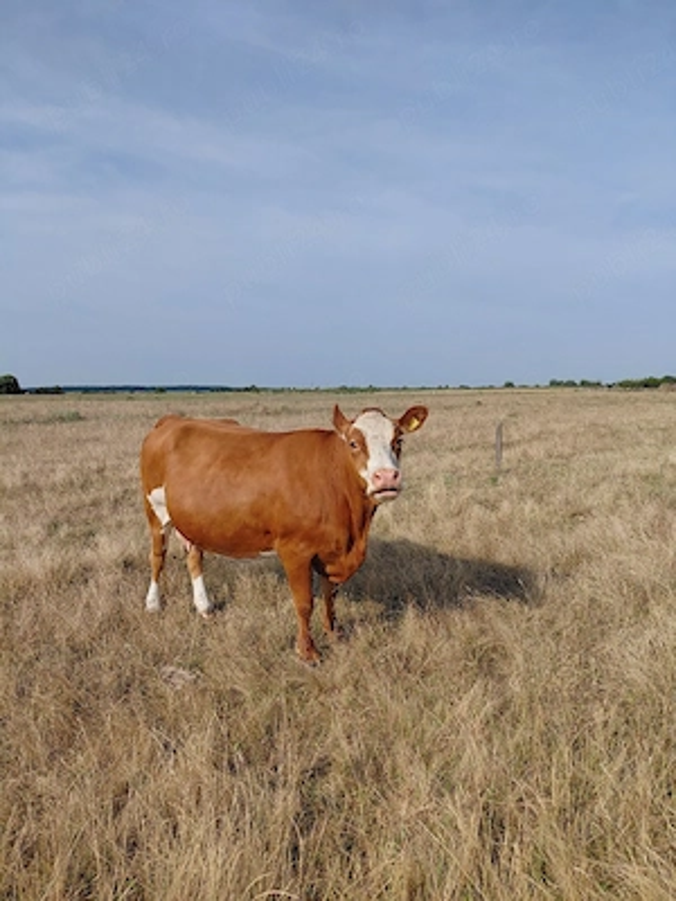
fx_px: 651
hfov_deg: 54.9
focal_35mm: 25
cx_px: 338
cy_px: 450
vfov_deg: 69.4
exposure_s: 1/5000
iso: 50
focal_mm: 4.69
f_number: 1.8
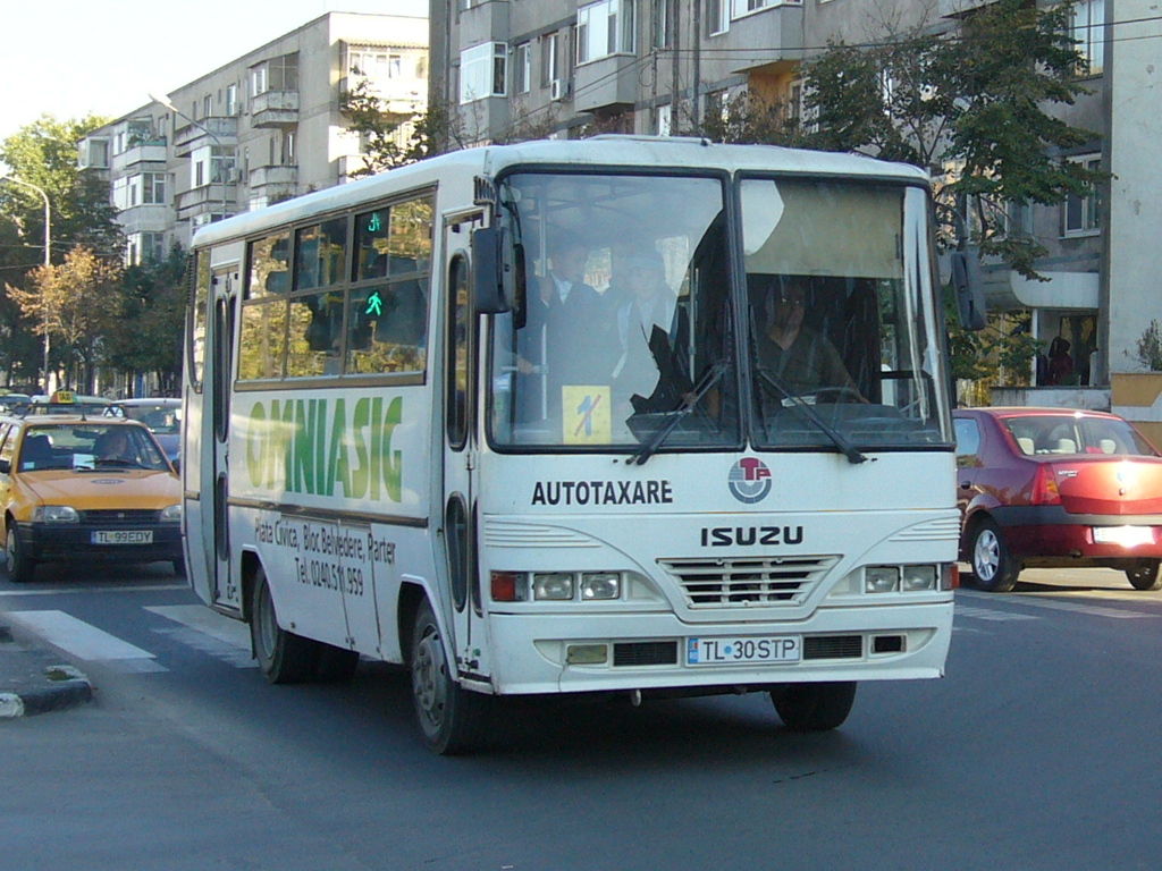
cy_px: 436
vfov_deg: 26.1
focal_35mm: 56
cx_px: 581
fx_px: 1880
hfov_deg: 34.3
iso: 100
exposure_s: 1/320
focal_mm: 7.5
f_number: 3.2
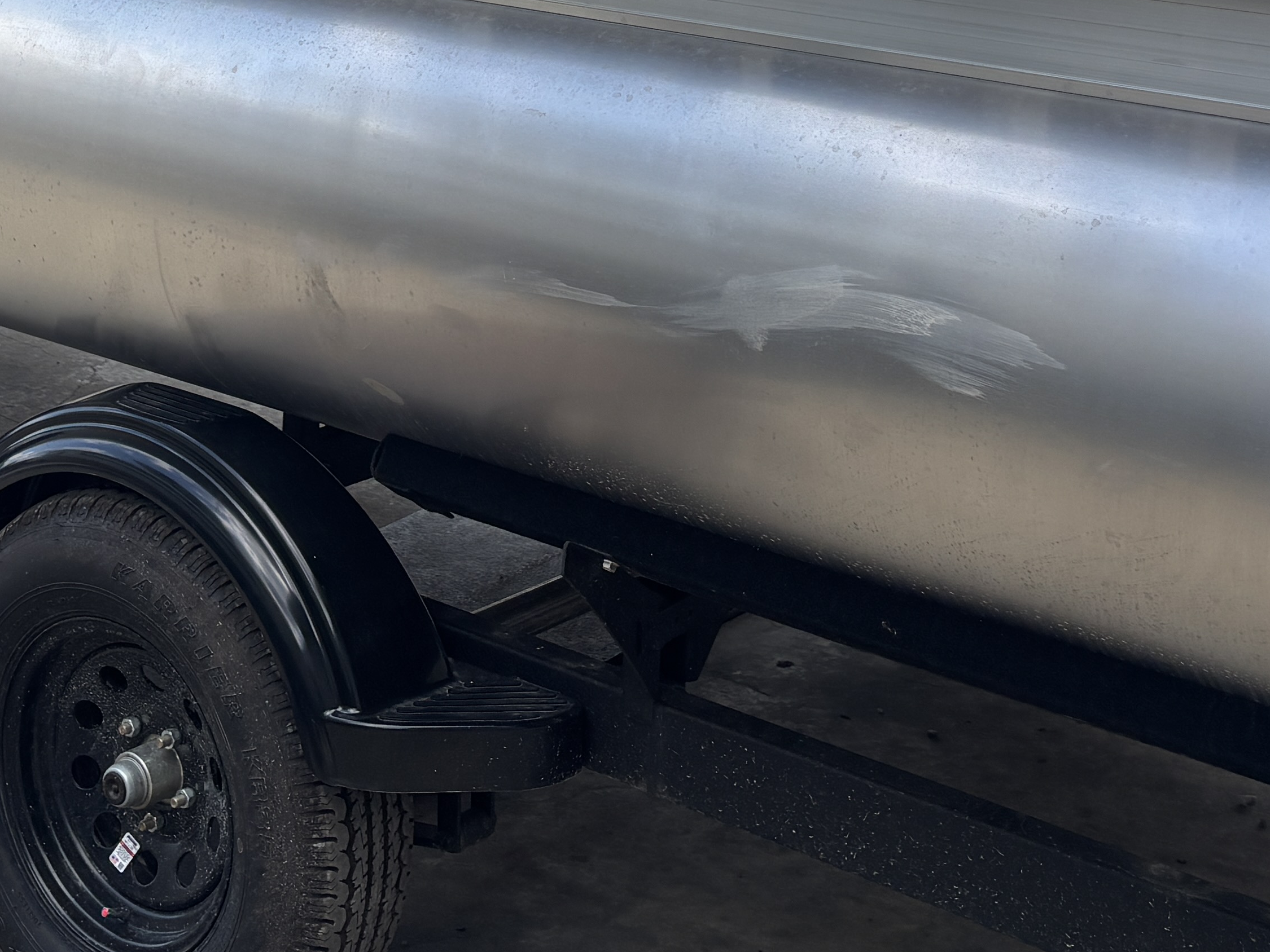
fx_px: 2422
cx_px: 454
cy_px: -124
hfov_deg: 29.2
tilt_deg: -4.8
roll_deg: -2.6
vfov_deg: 21.0
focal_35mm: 66
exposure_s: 1/1642
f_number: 1.6
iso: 50
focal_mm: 5.96
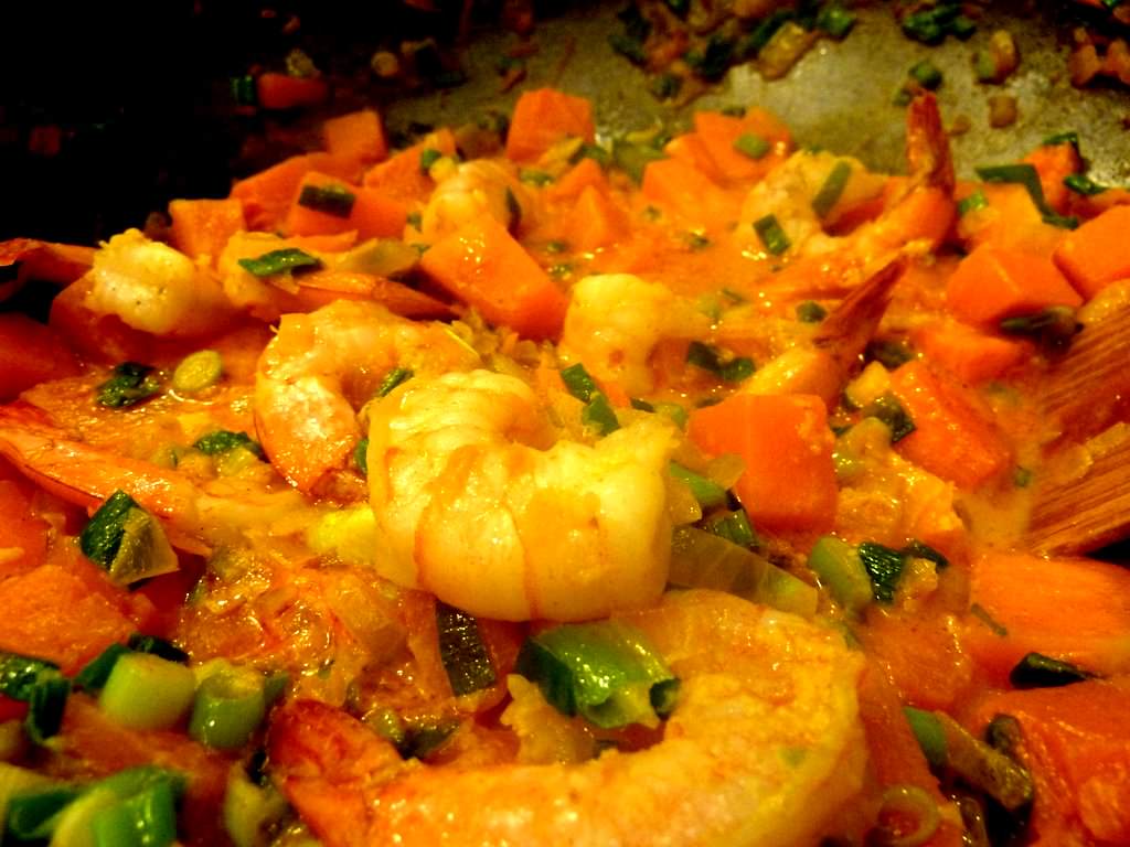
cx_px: 565
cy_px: 424
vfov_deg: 54.9
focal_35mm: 25
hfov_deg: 69.4
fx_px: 816
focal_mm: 4.1
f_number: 3.3
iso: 400
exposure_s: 1/13
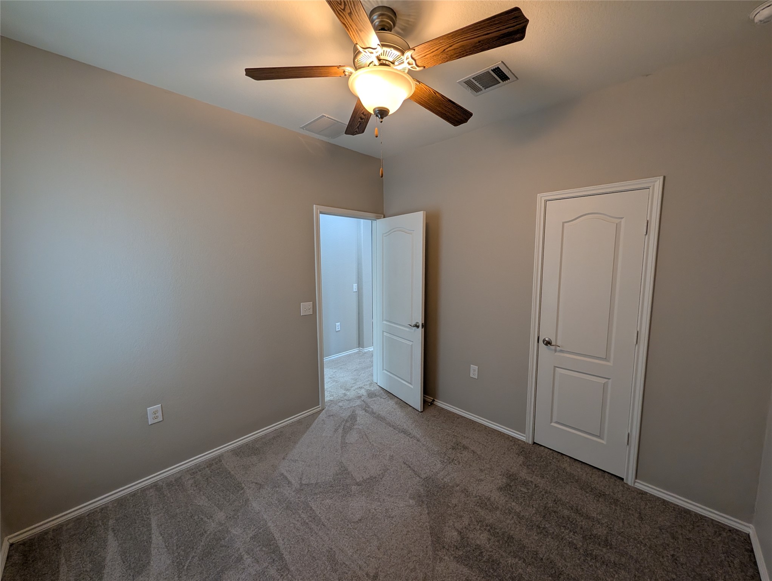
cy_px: 290
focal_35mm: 12
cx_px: 386
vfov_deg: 94.6
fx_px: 268
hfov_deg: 110.5
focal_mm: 2.02
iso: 60
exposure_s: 1/60
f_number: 1.7
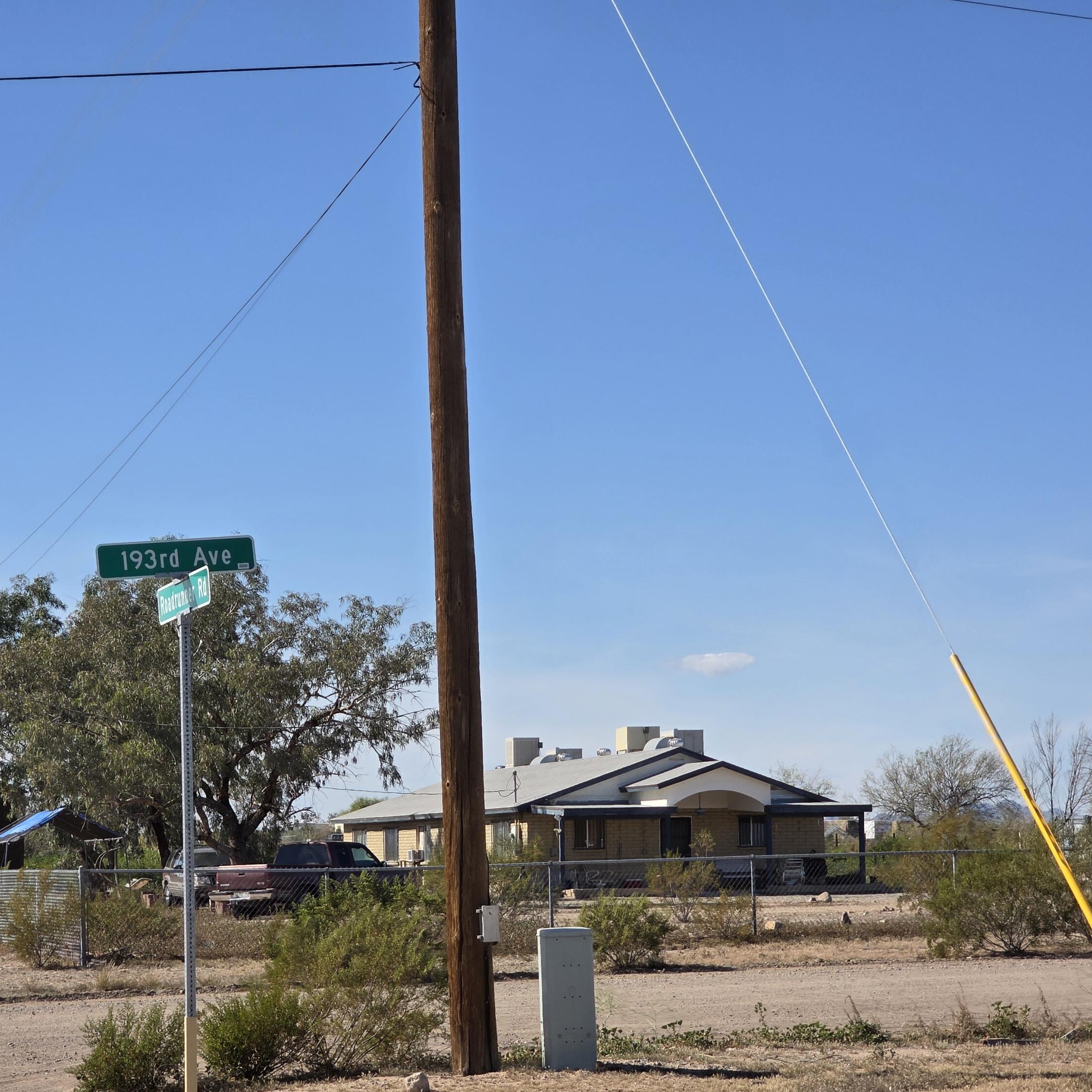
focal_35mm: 82
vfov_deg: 21.1
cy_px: 544
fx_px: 2927
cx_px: 407
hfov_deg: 21.1
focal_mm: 7.9
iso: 50
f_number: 2.4
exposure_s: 1/2913
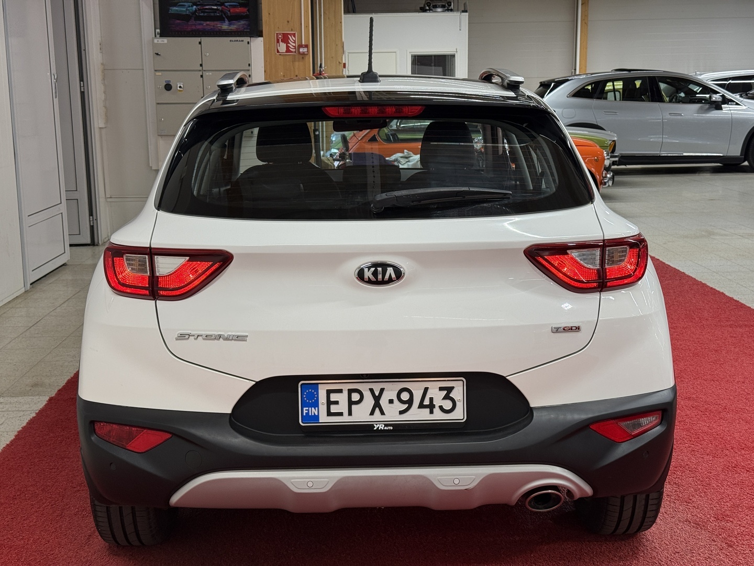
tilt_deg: -9.3
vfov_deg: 30.3
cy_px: 283
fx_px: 1046
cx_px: 377
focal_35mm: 48
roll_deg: +0.8
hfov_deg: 39.7
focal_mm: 6.76
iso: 80
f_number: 1.78
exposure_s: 1/121
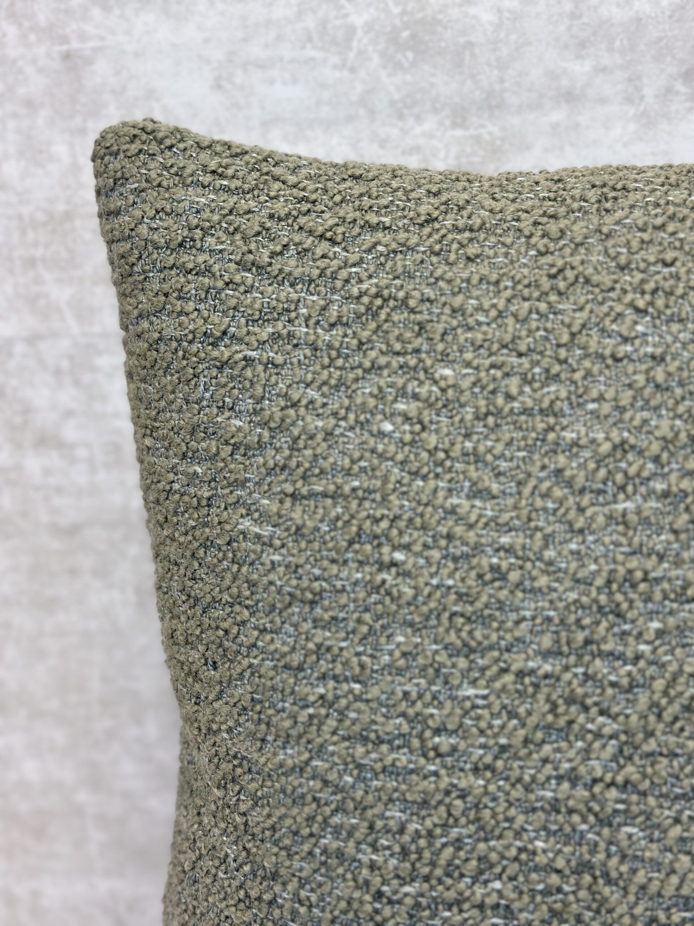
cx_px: 347
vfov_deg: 39.7
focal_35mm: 48
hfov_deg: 30.3
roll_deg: +4.0
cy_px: 463
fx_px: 1283
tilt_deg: -15.6
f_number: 1.78
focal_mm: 6.86
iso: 64
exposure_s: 1/178
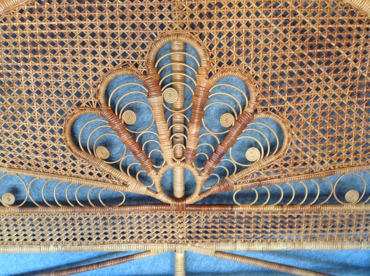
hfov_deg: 52.7
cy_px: 138
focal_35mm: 35
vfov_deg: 40.6
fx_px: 374
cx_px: 185
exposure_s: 1/15
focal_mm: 4.28
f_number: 2.4
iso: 160
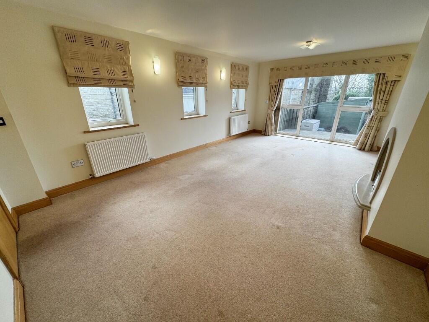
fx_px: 174
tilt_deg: -20.4
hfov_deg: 102.1
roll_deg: +0.2
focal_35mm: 14
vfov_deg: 85.7
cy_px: 161
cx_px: 214
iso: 64
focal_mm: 2.22
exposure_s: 1/100
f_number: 2.2
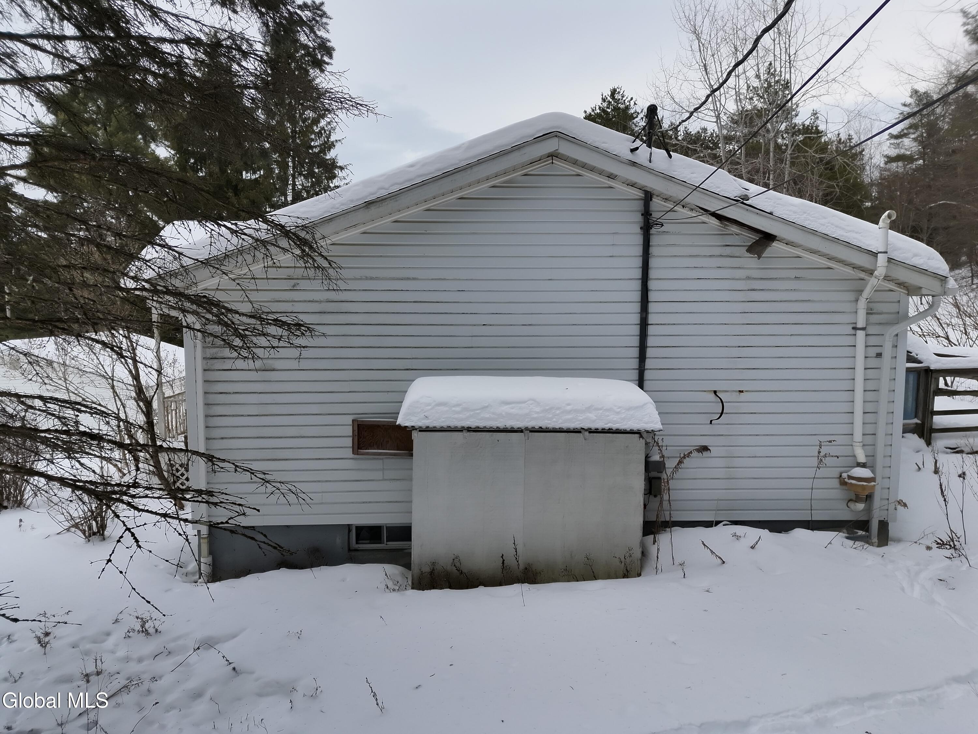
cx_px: 489
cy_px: 367
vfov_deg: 56.8
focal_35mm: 24
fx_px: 678
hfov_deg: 71.6
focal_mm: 6.72
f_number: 1.7
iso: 160
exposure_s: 1/1500
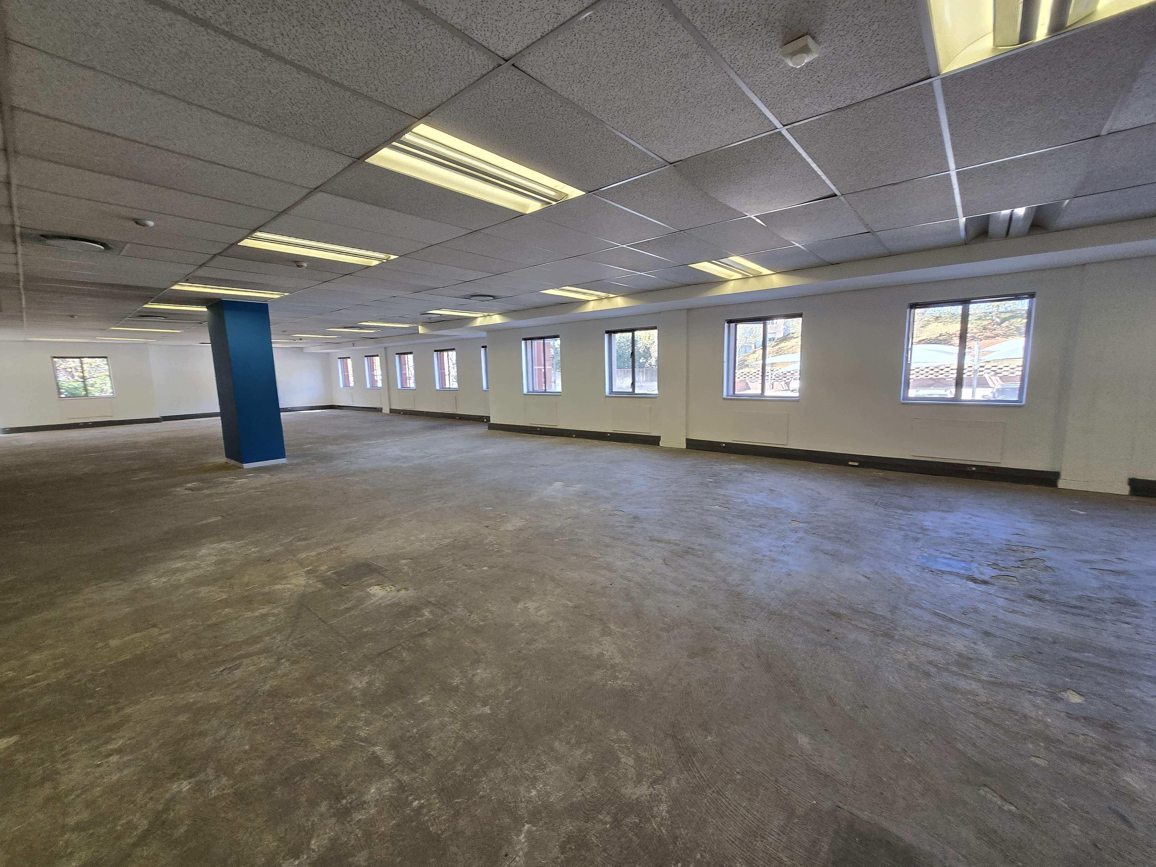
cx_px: 578
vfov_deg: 89.9
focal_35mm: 13
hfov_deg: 106.2
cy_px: 434
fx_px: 434
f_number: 2.2
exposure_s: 1/50
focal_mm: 1.7
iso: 80
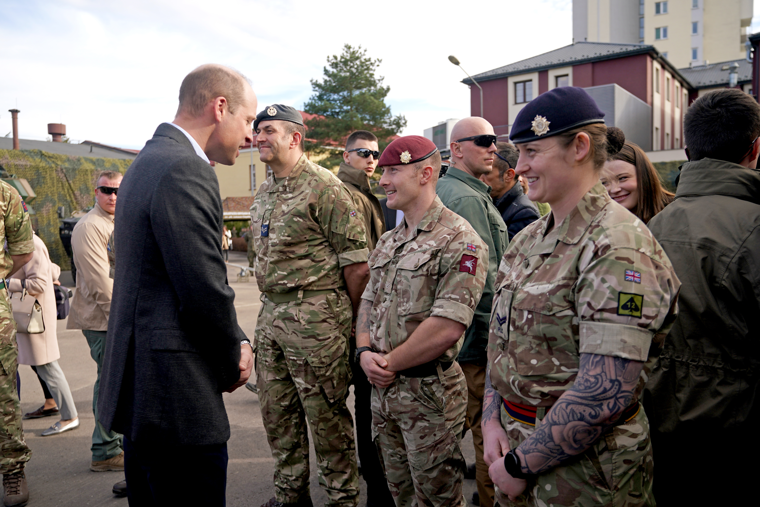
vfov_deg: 45.0
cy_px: 254
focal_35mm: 29
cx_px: 380
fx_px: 612
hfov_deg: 63.7
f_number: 4
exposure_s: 1/800
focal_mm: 29
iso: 200
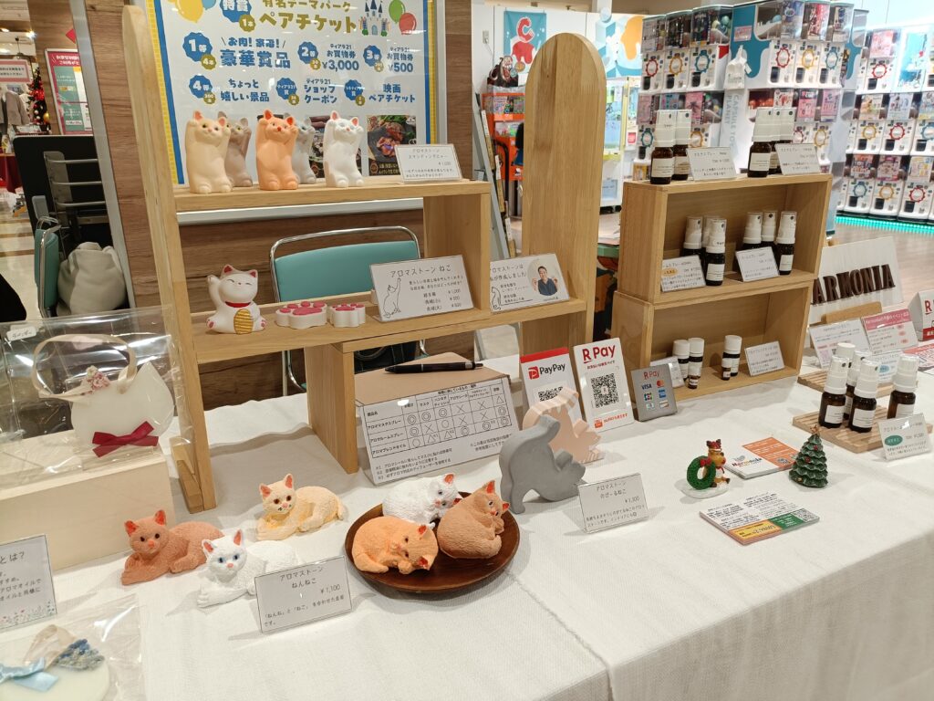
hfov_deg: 69.4
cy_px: 350
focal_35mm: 25
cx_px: 467
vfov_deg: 54.9
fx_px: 675
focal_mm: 4.7
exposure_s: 1/50
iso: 160
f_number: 1.7
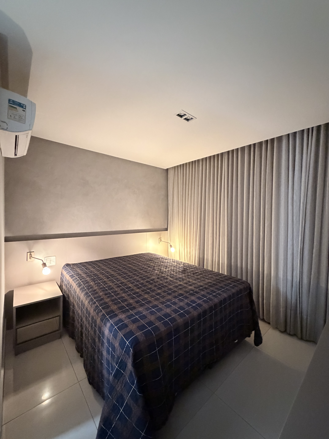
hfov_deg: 85.7
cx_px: 164
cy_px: 220
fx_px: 177
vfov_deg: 102.1
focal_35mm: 14
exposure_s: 1/30
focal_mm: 2.22
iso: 2000
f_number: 2.2
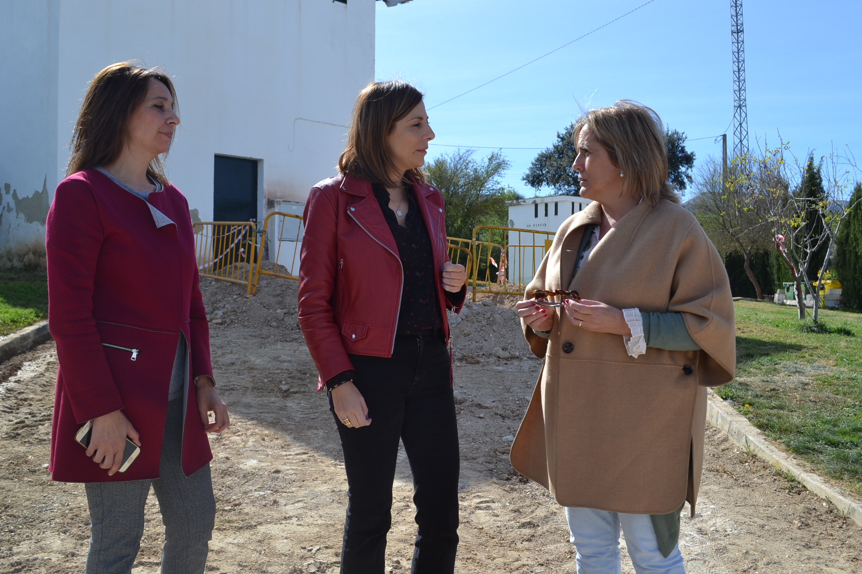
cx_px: 431
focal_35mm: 36
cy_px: 287
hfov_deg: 53.1
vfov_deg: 36.9
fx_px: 862
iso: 100
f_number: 7.1
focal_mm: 24
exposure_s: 1/200
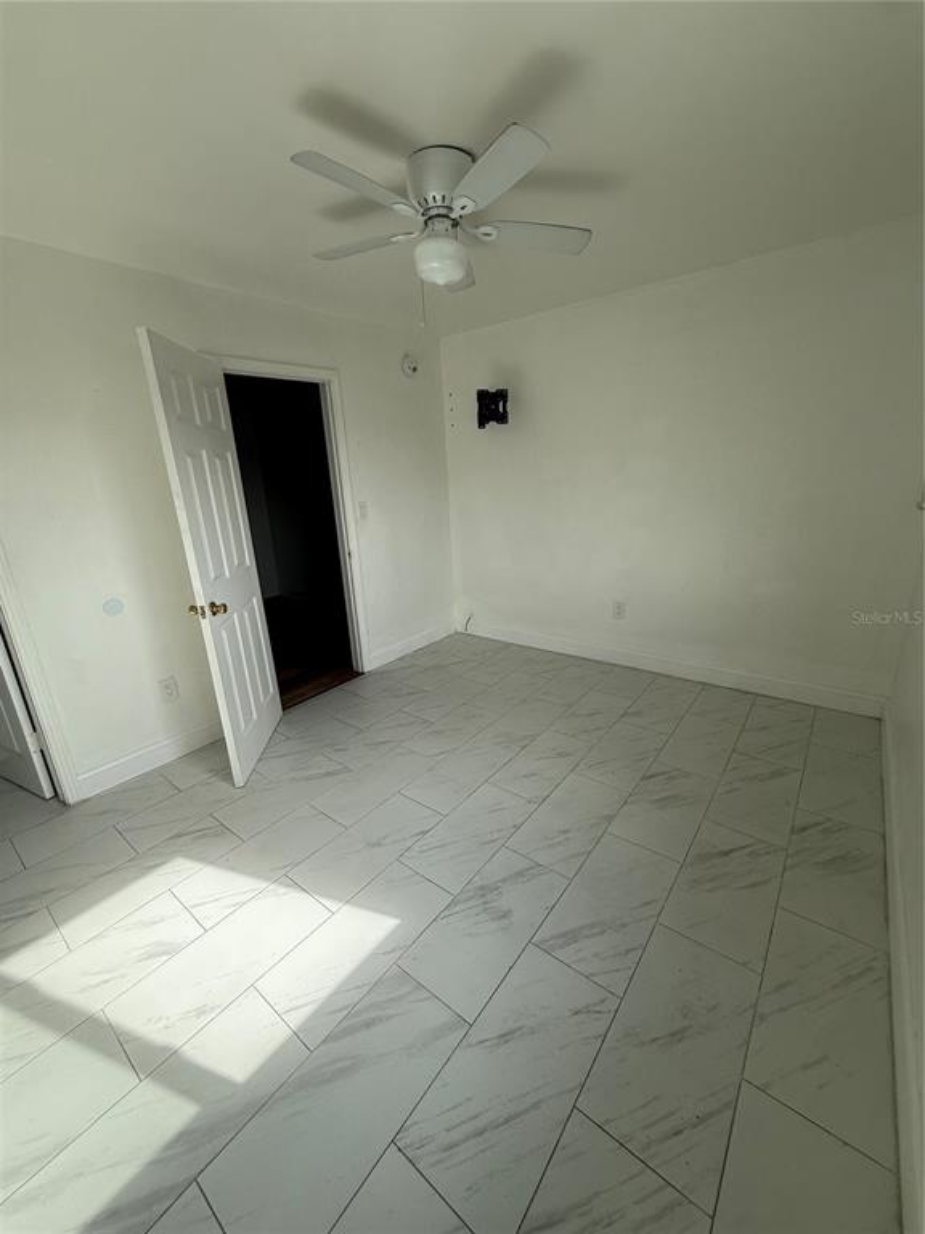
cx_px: 462
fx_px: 499
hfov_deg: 85.7
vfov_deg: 102.1
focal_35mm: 14
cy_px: 617
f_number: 2.2
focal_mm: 2.22
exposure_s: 1/195
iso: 50
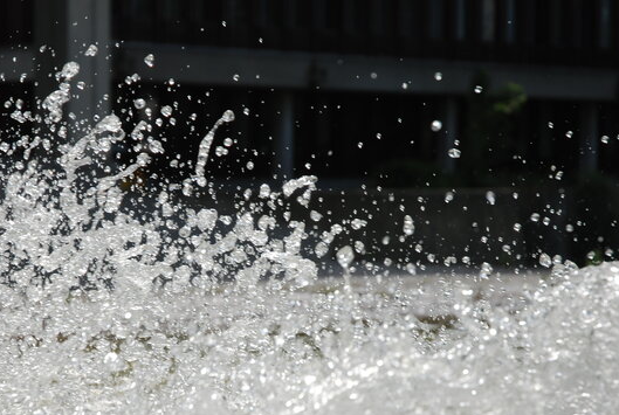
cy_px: 248
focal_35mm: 127
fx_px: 2188
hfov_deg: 16.1
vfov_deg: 10.8
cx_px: 218
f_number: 4.5
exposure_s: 1/1000
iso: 110
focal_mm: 56
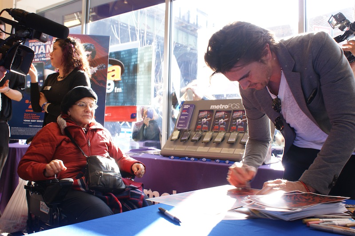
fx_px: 325
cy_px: 118
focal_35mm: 33
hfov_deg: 57.3
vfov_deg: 39.9
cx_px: 178
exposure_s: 1/40
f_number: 5.6
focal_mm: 22
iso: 200
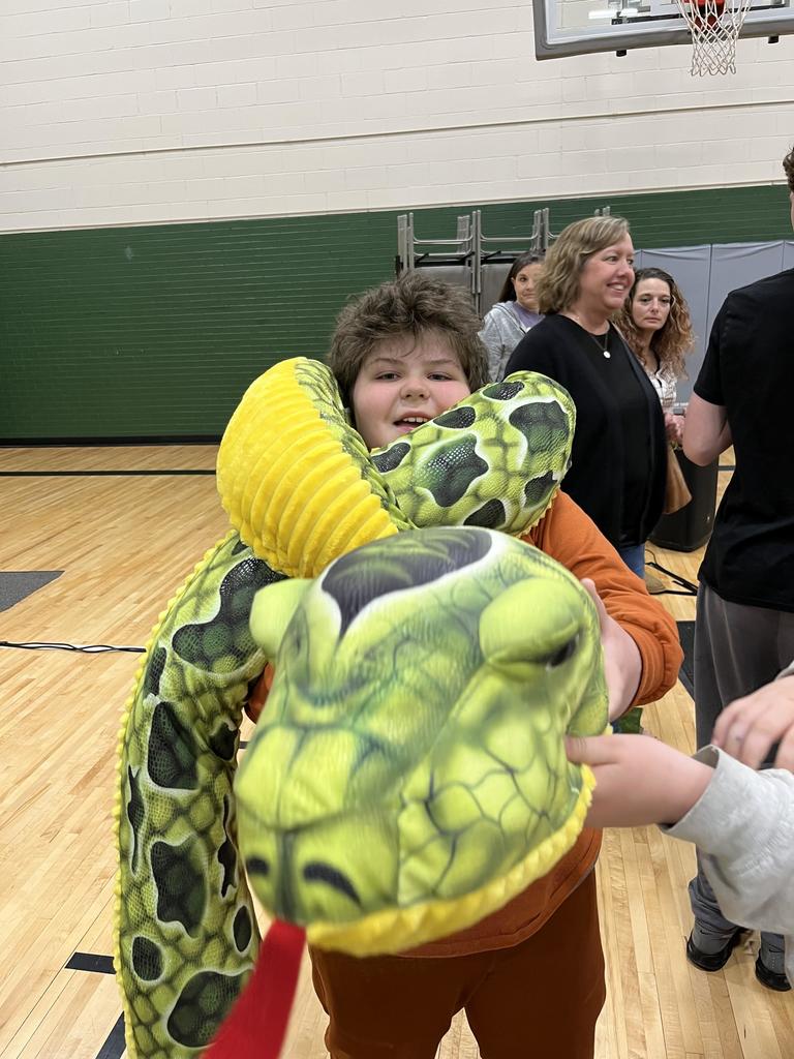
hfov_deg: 53.1
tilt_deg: -17.5
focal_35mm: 26
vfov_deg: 67.3
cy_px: 530
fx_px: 795
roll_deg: +3.6
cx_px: 397
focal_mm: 5.1
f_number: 1.6
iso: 80
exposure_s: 1/60
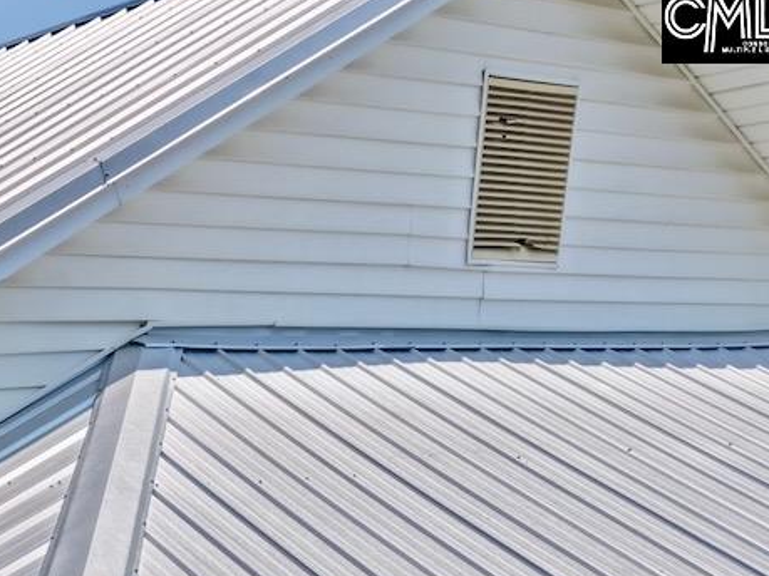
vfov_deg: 19.9
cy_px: 782
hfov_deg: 24.9
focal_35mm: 67
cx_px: -250
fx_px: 1488
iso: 290
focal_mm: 8.67
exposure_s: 1/5000
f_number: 1.8
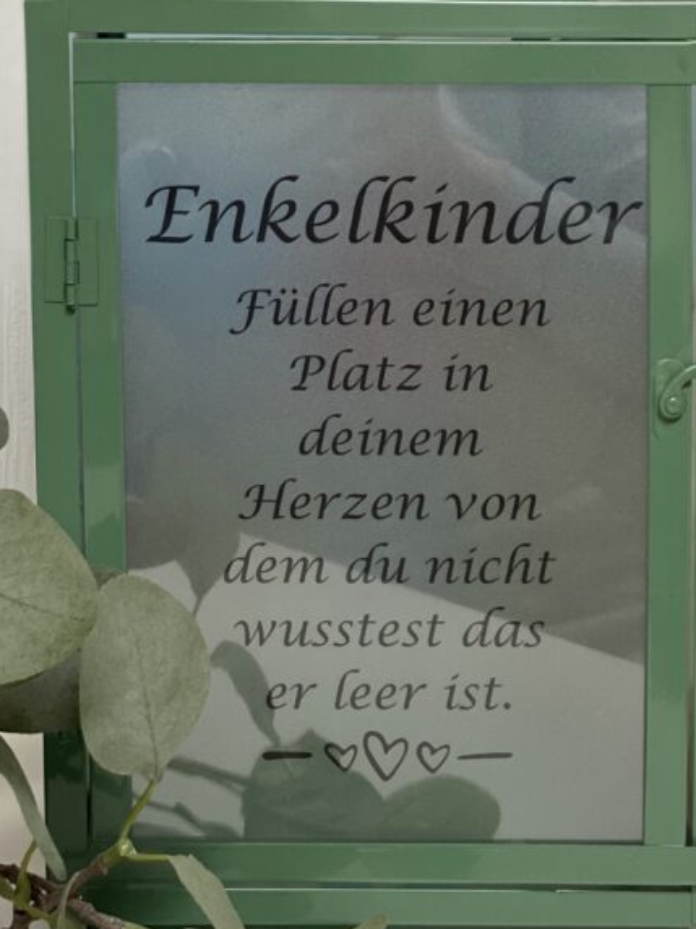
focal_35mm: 93
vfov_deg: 21.0
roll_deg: -1.9
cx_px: 381
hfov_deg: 15.9
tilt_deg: -7.4
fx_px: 2496
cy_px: 285
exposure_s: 1/33
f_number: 2
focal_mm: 6
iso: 200
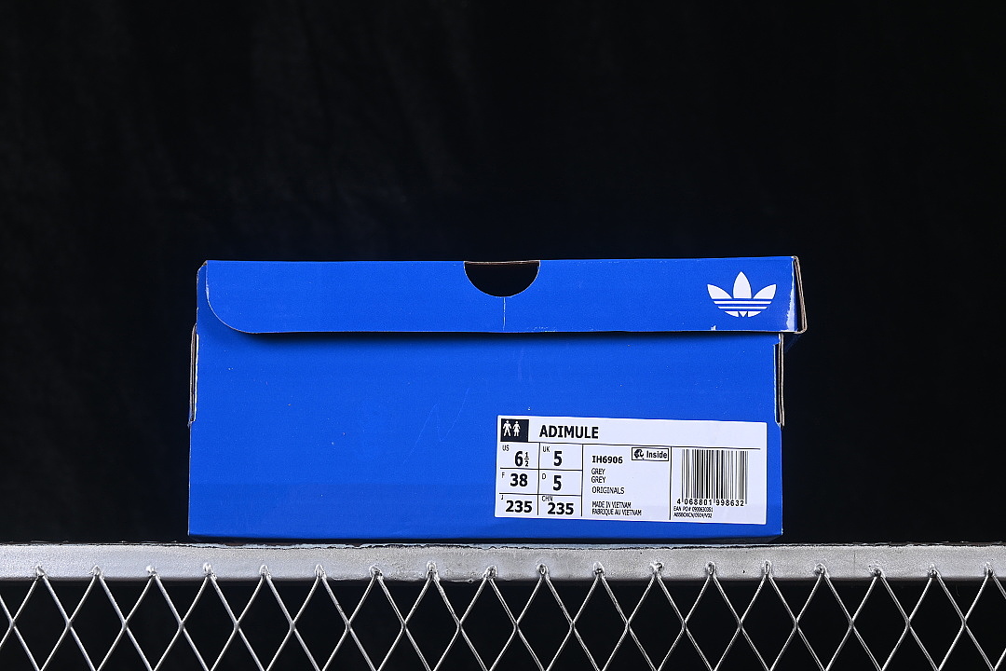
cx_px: 503
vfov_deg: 18.2
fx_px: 2096
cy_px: 336
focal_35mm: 75
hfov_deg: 27.0
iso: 160
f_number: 8
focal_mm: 50
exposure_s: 1/60
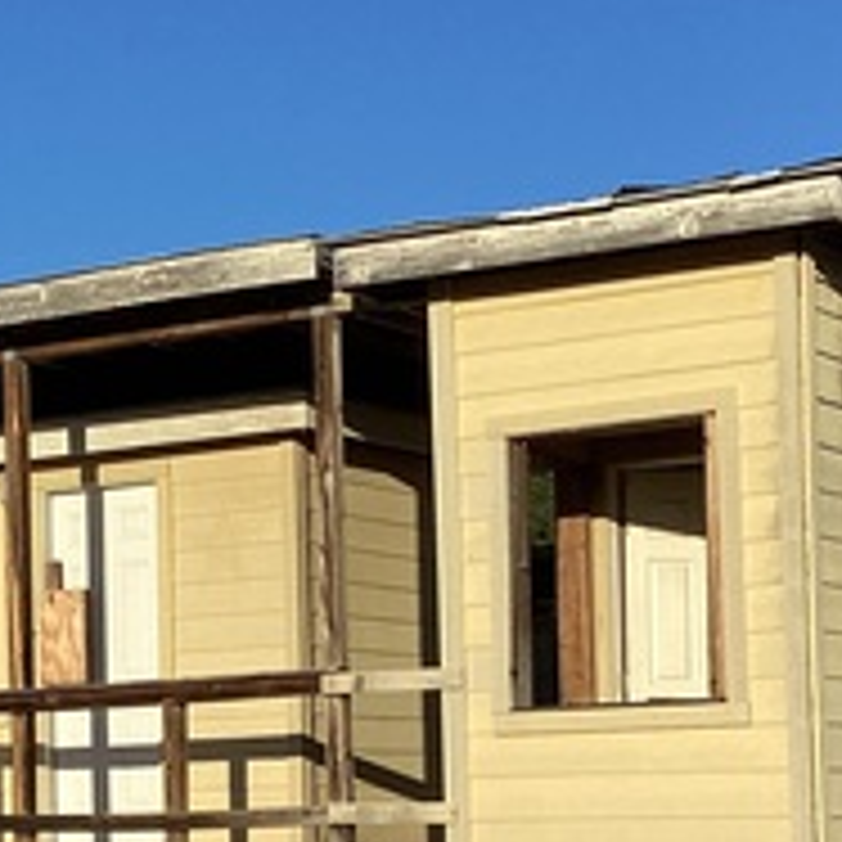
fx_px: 2587
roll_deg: -1.6
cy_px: 680
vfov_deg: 18.3
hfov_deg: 18.3
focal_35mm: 94
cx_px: 149
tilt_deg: +1.9
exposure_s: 1/1538
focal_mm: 3.3
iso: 25
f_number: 2.4
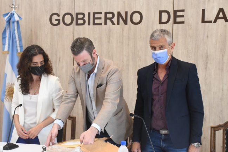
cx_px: 101
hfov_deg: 30.0
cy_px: 78
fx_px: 425
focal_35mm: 67
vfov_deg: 20.3
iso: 3200
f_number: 8
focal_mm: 38
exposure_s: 1/250
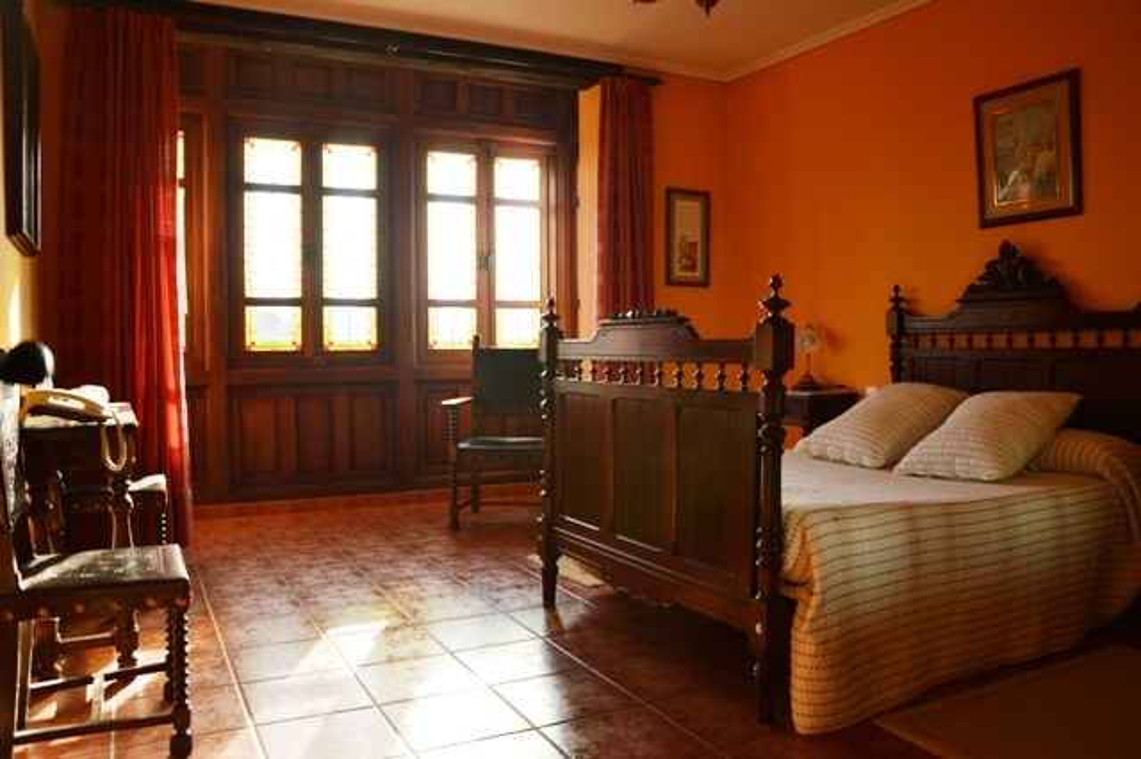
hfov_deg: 67.4
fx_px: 855
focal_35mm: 27
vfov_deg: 47.9
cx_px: 570
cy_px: 380
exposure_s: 1/200
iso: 200
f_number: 4
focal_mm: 18
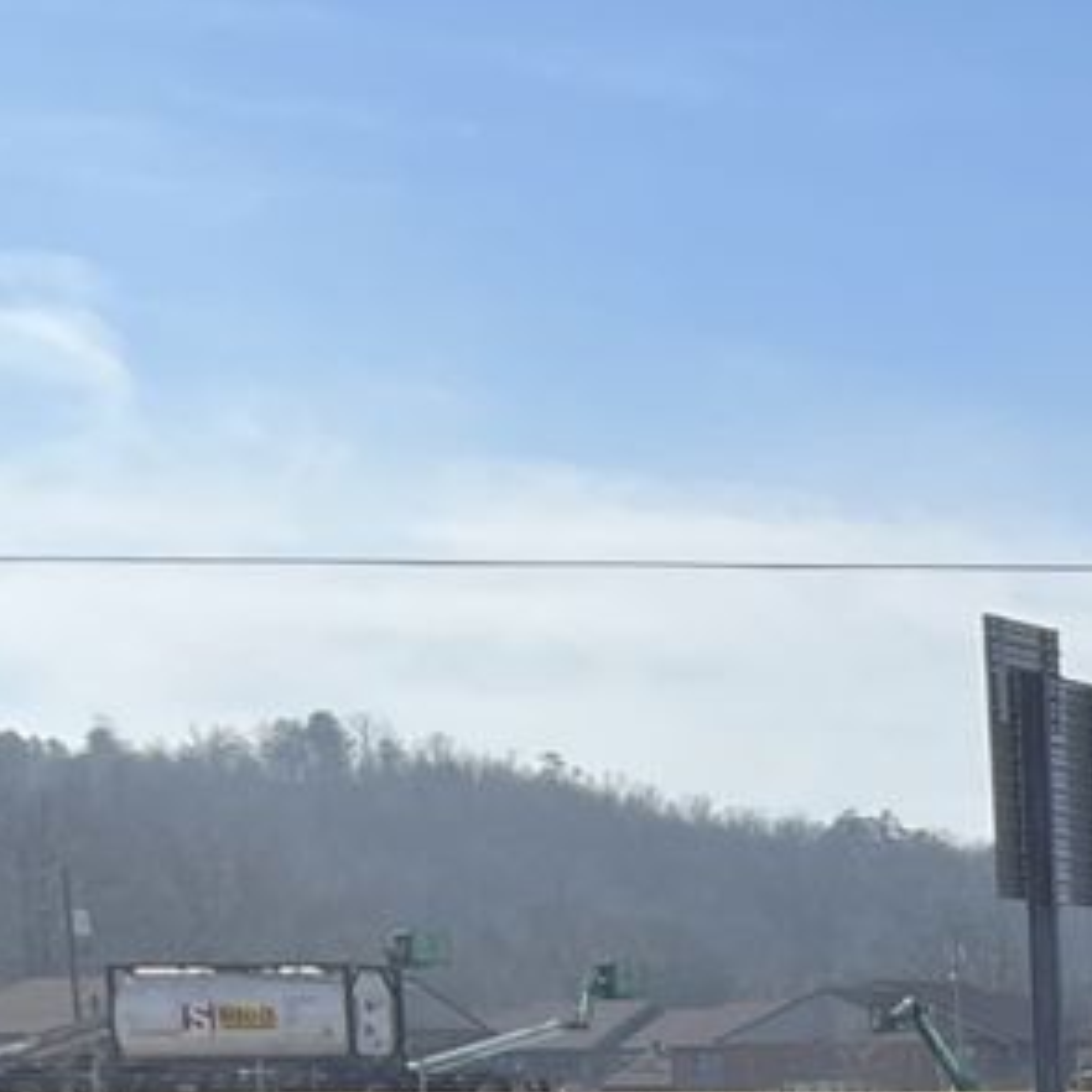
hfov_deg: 11.8
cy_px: 1683
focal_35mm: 125
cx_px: 2477
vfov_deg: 13.1
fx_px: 4461
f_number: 1.6
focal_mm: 5.1
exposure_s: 1/3049
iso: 50
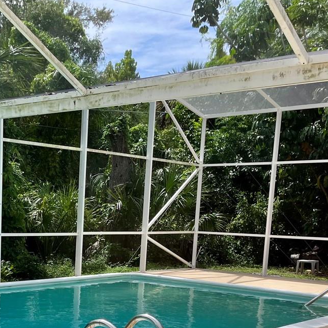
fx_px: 611
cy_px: 302
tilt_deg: -8.9
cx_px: 25
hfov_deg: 28.7
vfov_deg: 28.7
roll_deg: -1.7
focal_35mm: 57
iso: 50
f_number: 1.6
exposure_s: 1/4651
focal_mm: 5.1
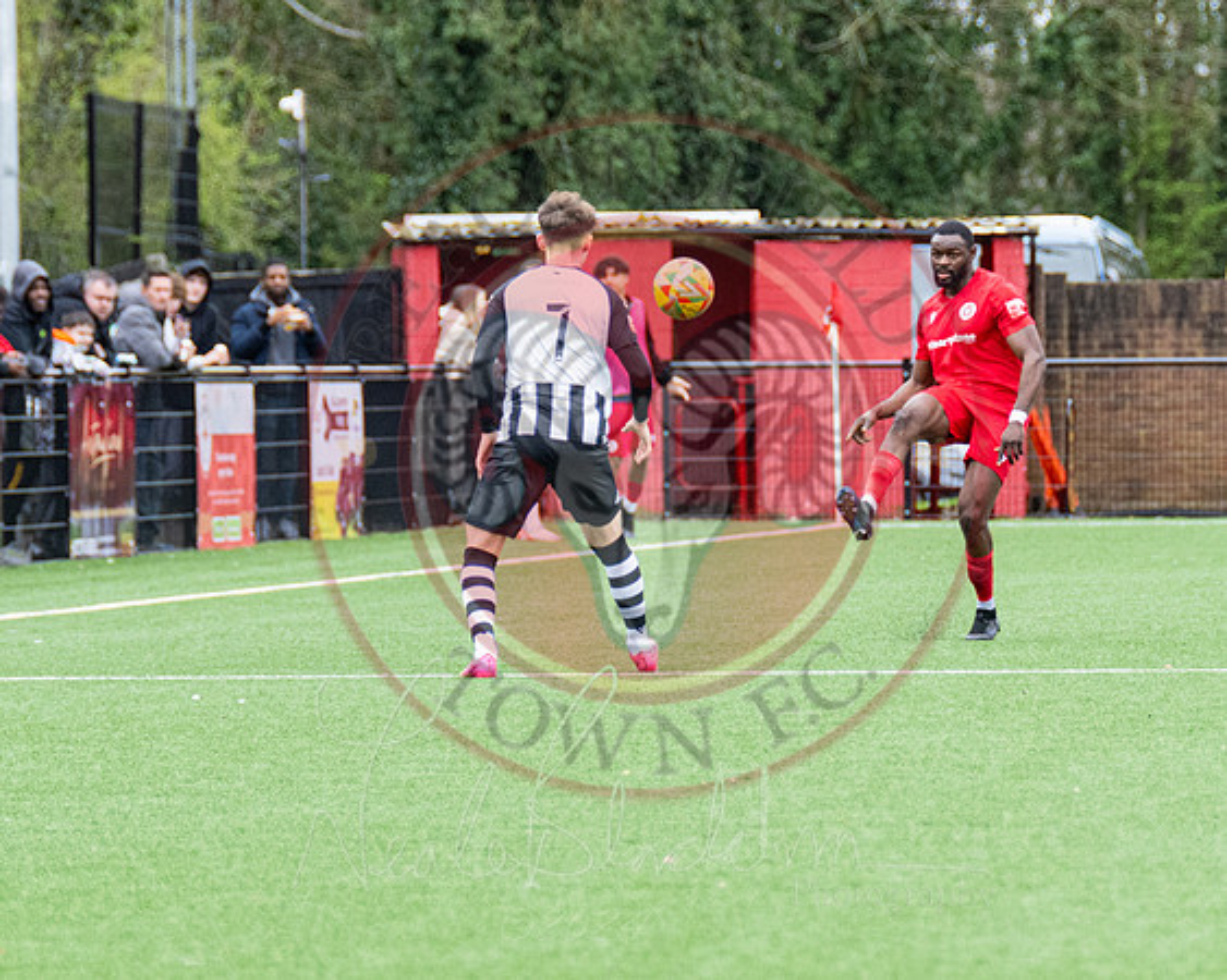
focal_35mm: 404
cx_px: 1015
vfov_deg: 3.8
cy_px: 440
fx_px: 14681
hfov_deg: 4.8
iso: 800
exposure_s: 1/1250
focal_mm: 160
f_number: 4
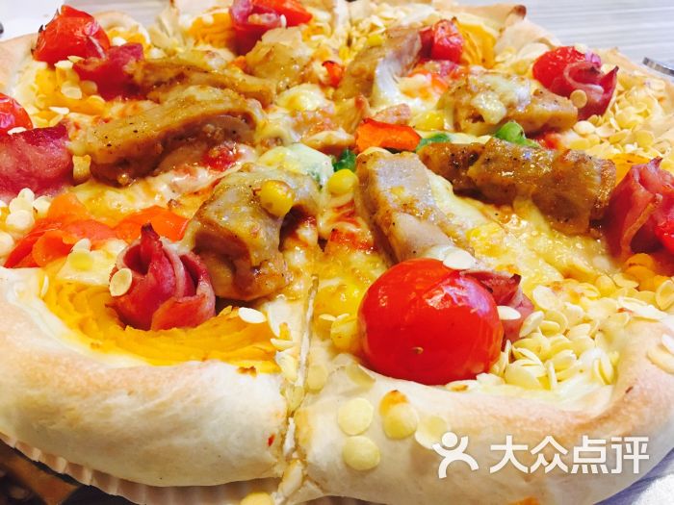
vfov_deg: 48.2
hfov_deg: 61.7
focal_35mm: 29
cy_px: 252
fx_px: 565
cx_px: 337
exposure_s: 1/33
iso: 200
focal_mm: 4.15
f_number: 2.2
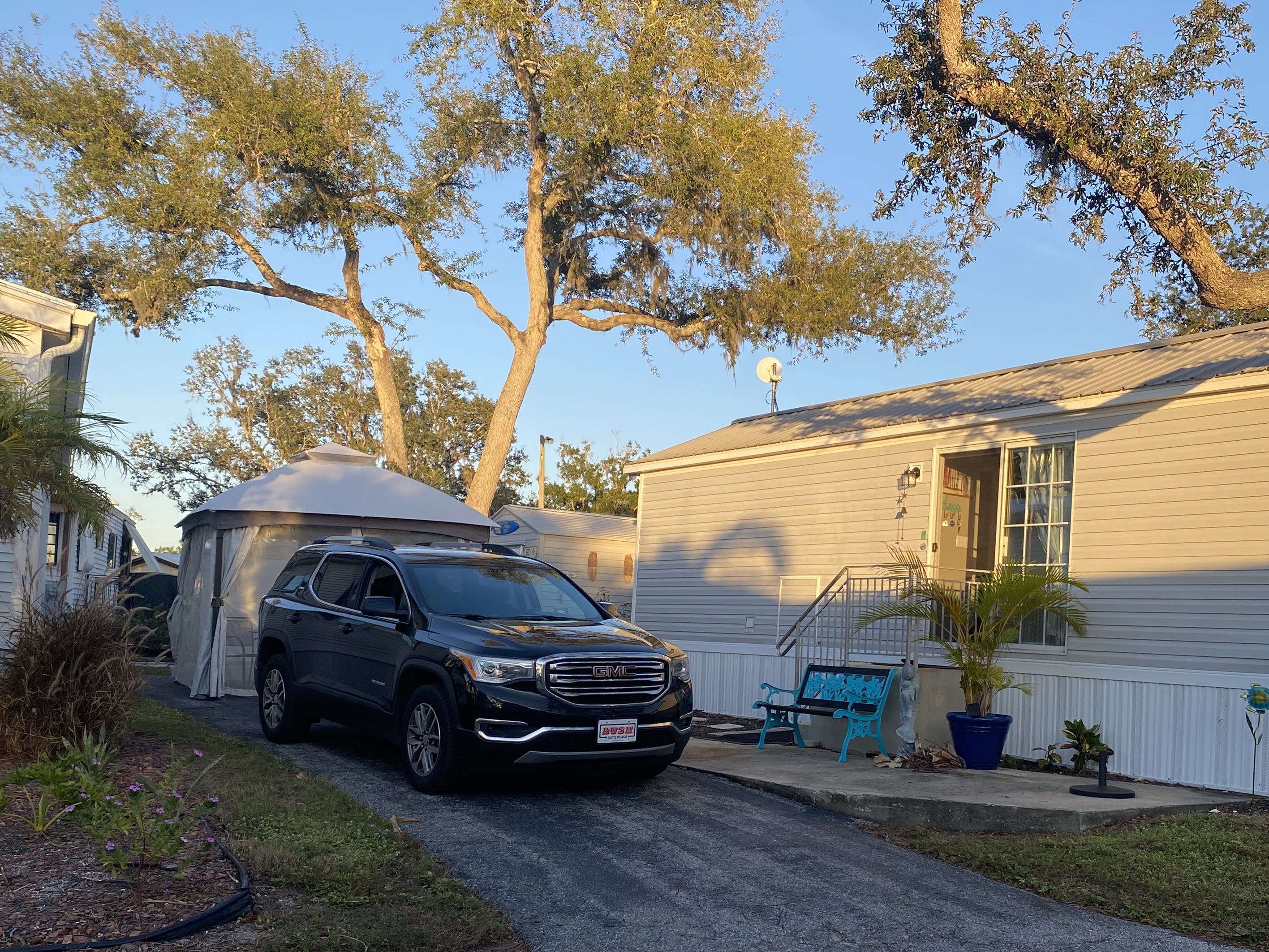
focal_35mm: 37
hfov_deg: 49.7
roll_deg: -2.2
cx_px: 779
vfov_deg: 38.5
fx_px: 1356
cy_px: 586
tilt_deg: -0.1
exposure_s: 1/782
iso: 32
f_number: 1.8
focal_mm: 4.25
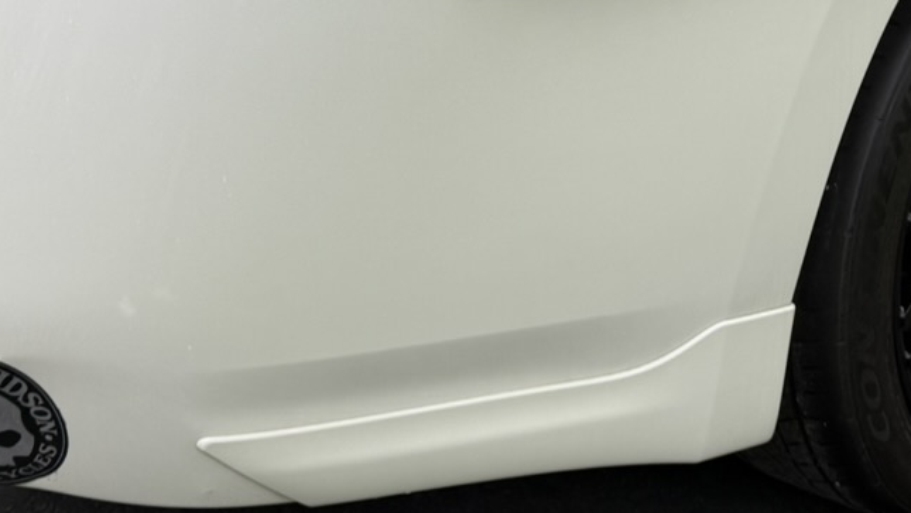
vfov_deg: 14.4
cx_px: 750
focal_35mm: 83
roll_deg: -1.6
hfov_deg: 25.1
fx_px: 2005
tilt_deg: -15.2
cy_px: 34
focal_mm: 6.76
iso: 64
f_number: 1.78
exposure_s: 1/184
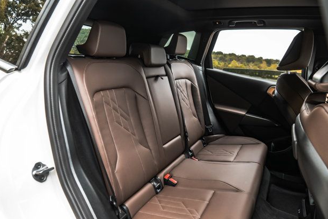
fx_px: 228
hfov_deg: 71.5
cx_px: 168
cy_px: 112
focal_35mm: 25
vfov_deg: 51.3
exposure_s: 1/200
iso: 640
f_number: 5
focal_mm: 24
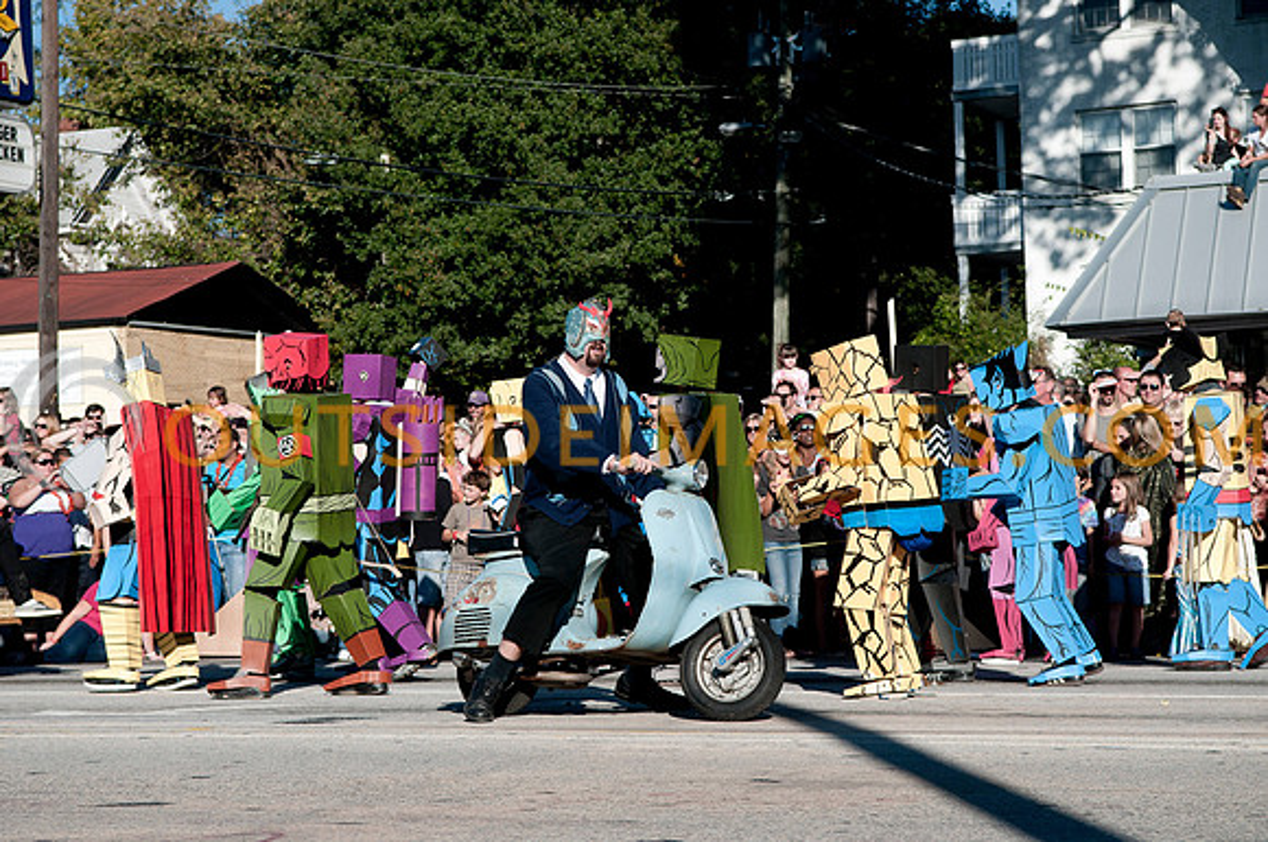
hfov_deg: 35.1
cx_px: 634
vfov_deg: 23.7
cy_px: 421
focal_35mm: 57
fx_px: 2005
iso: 250
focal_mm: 38
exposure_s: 1/2500
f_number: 4
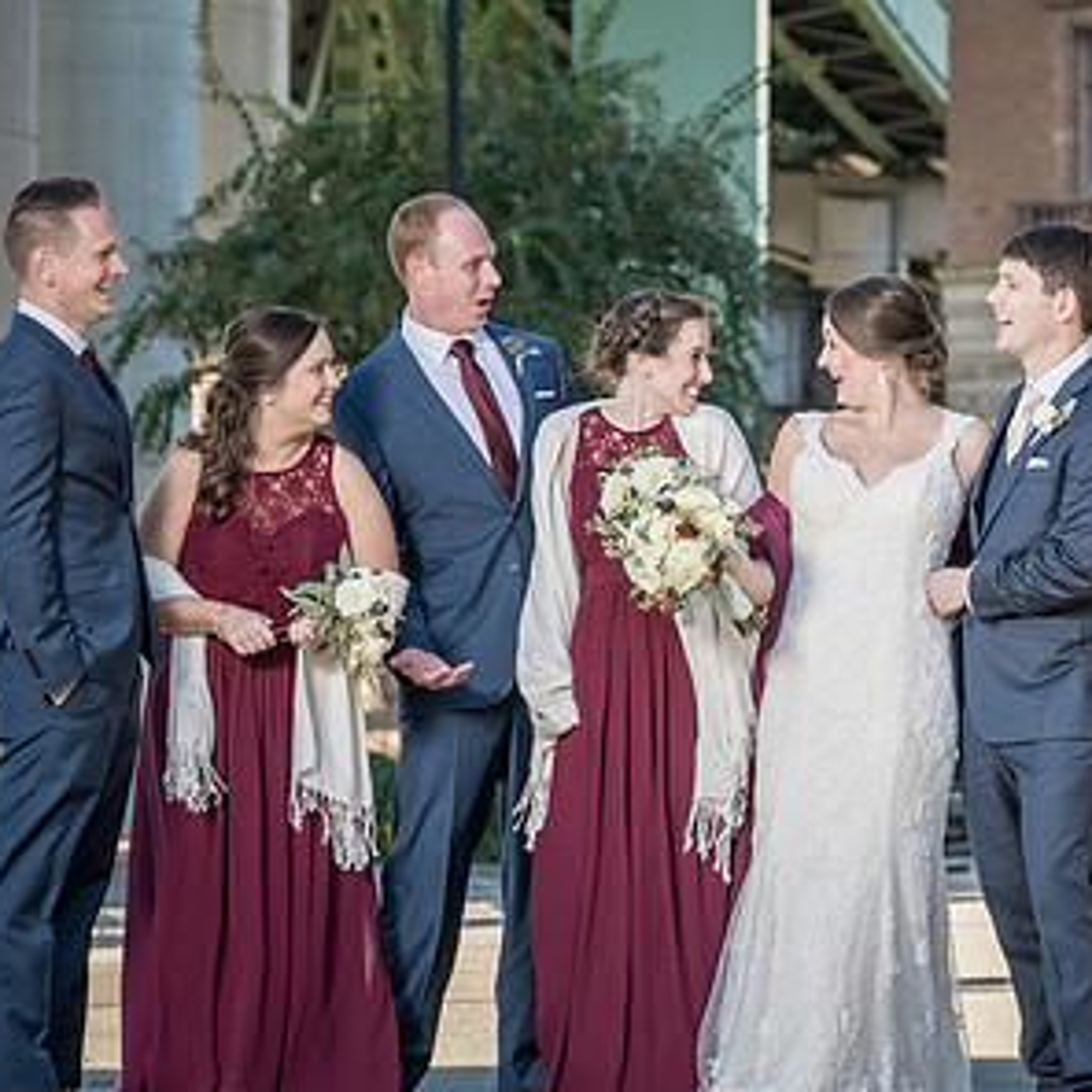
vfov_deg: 7.4
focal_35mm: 238
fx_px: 8494
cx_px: 967
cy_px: 478
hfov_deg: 7.3
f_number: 5.6
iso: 400
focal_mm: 120
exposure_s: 1/200
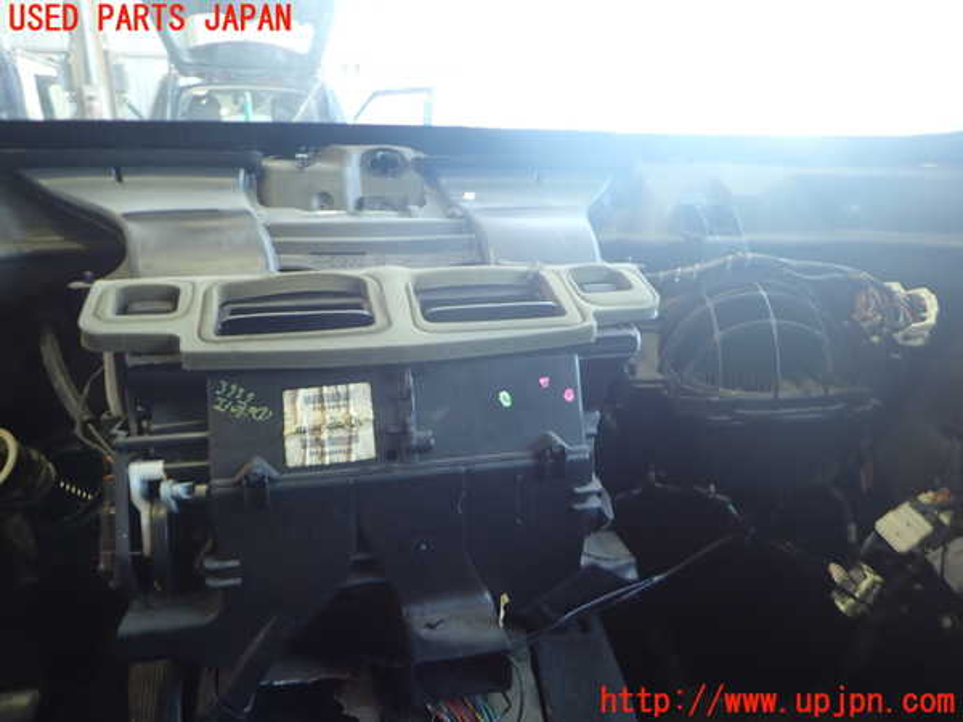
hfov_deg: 69.4
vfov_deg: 54.9
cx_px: 482
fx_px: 695
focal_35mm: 25
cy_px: 361
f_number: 2
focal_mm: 4.5
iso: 200
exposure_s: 1/40
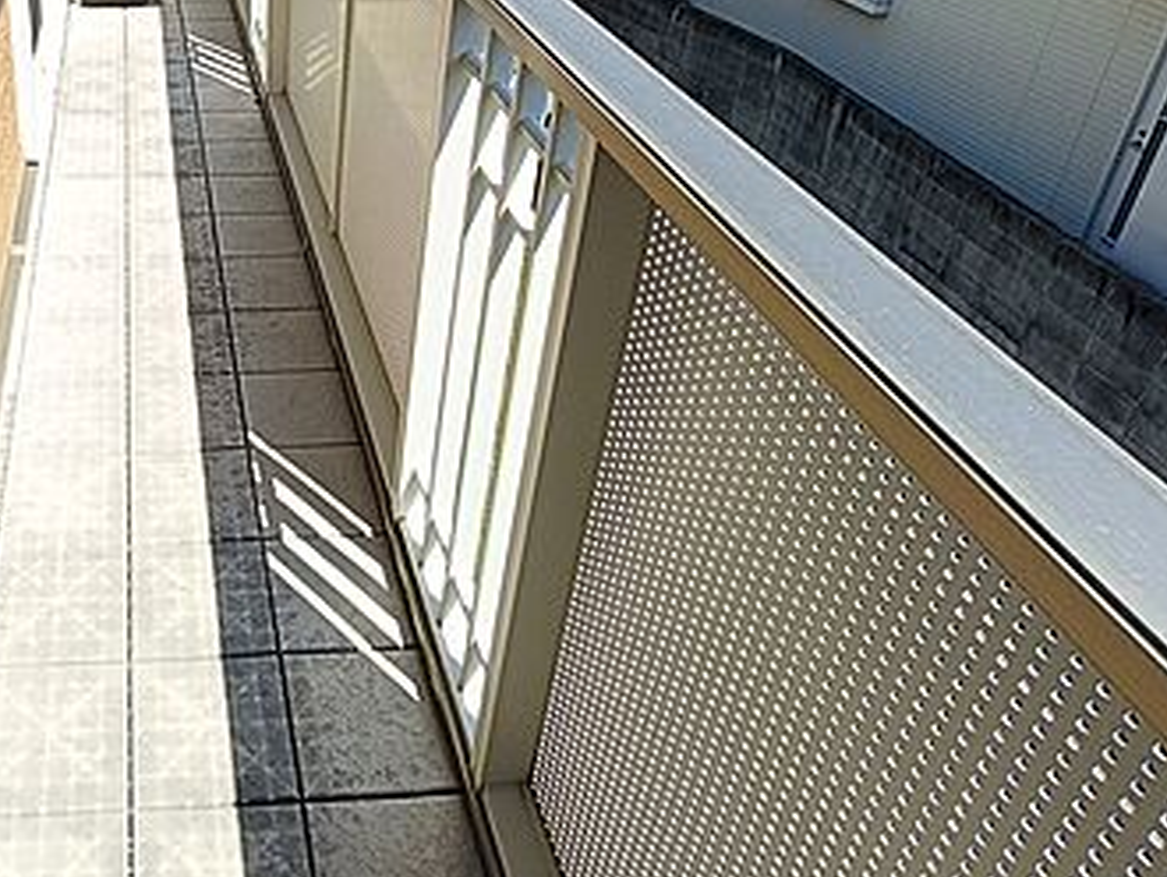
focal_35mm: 31
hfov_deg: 53.1
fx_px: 1046
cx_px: 180
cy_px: 166
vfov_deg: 43.2
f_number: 2.2
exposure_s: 1/330
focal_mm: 1.68
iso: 64
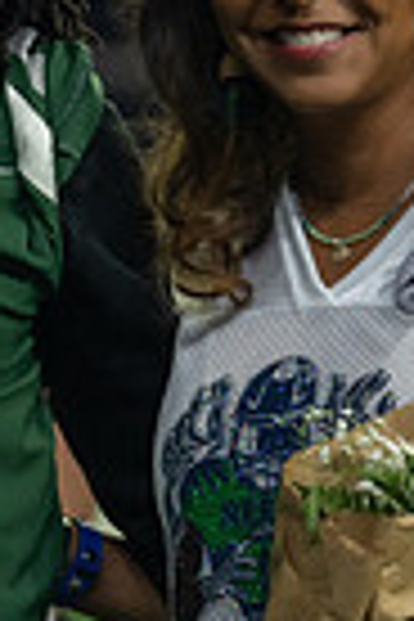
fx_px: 8003
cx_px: -314
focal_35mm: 464
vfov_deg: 4.4
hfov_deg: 3.0
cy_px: 206
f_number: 2.8
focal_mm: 105
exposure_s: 1/320
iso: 1000
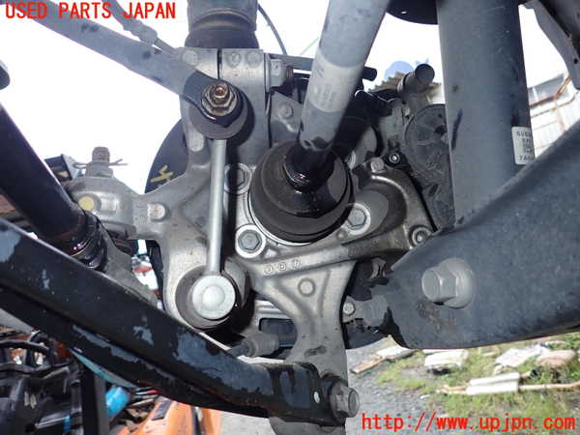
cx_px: 290
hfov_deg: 69.4
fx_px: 419
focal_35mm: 25
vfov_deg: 54.9
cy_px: 218
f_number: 5.6
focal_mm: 4.5
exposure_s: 1/30
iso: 160
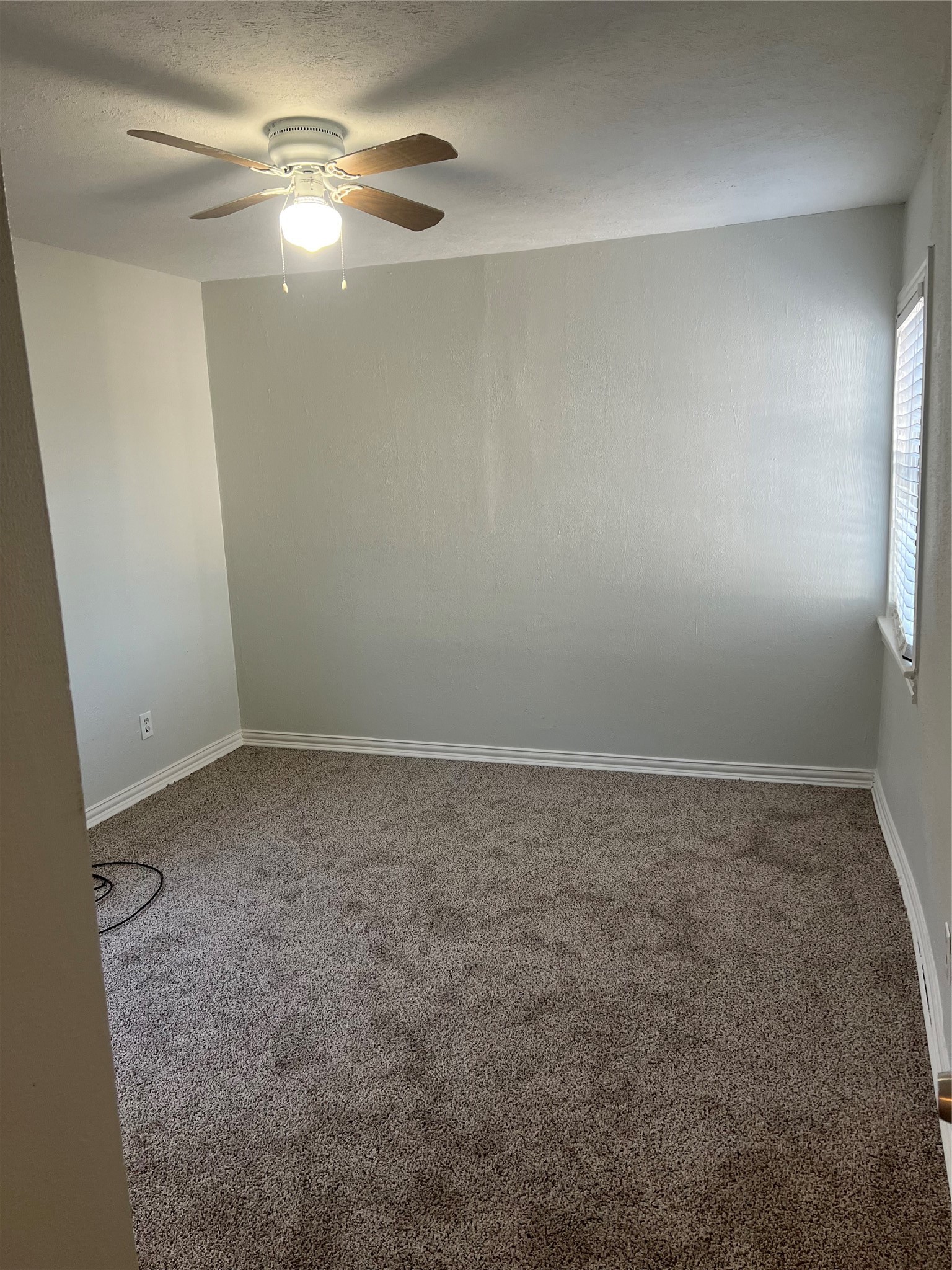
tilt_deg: -9.5
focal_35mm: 26
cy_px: 635
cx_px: 476
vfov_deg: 67.3
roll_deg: +3.2
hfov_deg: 53.1
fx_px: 953
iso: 125
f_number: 1.5
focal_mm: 5.7
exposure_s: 1/121
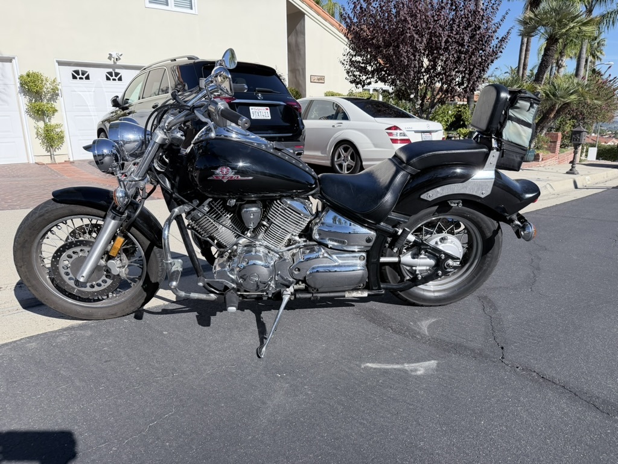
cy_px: 232
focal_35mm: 24
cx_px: 309
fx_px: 428
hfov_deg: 71.6
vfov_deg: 56.8
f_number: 1.78
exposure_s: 1/4975
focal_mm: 6.76
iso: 100
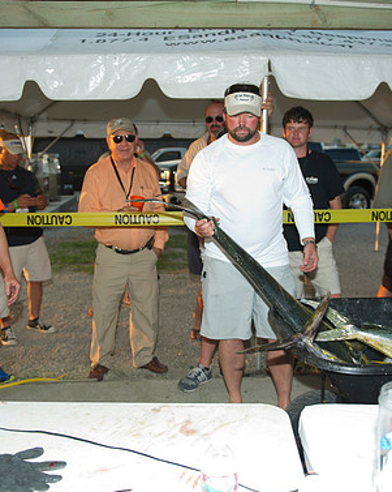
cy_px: 244
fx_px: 566
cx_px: 207
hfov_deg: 38.2
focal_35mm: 39
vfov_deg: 46.9
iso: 125
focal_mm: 27
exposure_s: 1/250
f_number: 2.8
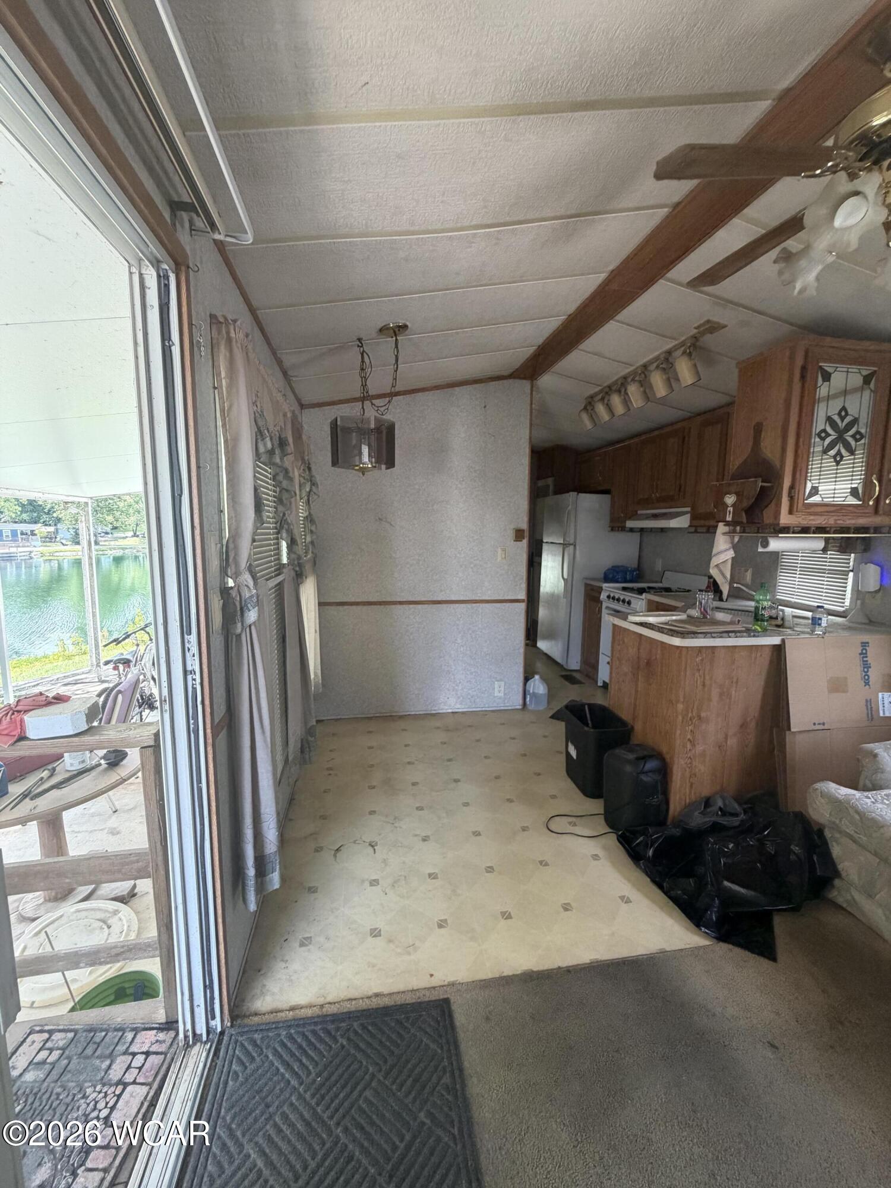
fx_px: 480
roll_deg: +0.3
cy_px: 594
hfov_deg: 85.7
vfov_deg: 102.1
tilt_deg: -7.6
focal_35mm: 14
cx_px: 446
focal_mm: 2.22
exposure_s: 1/121
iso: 320
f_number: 2.2
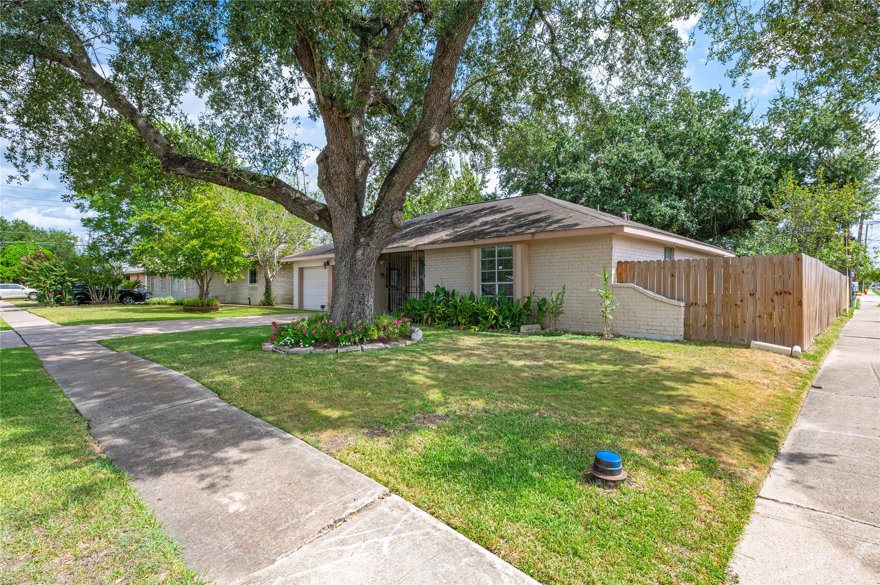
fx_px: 440
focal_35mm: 18
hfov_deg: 90.0
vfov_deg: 67.3
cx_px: 440
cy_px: 292
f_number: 13
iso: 125
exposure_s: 1/160
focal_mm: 18
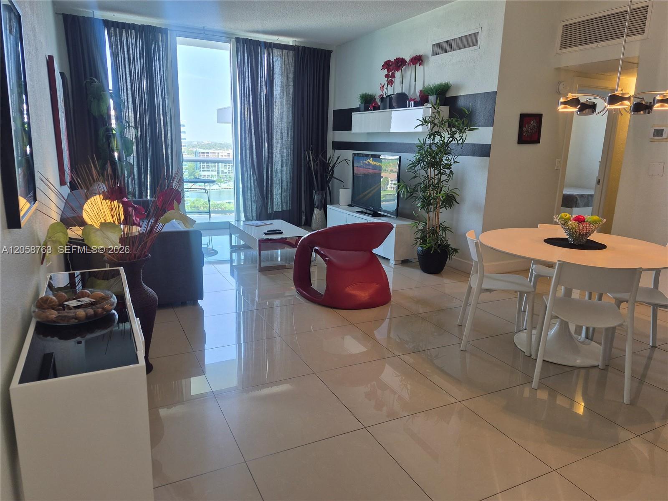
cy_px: 250
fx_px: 444
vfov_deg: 58.9
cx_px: 334
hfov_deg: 73.9
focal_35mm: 23
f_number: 1.8
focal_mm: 5.4
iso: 80
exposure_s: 1/120
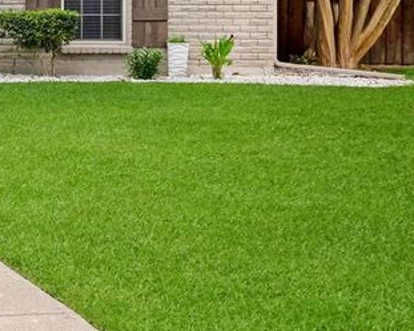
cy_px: 31
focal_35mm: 65
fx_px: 797
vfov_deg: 22.9
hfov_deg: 22.4
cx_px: -250
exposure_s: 1/100
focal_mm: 21
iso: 100
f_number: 9
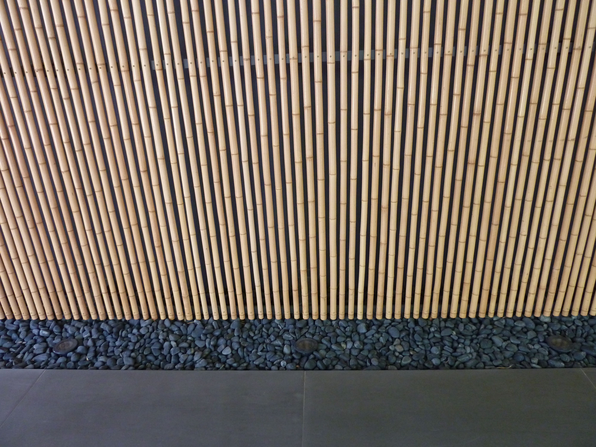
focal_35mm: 25
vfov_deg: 54.9
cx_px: 298
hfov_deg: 69.4
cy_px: 224
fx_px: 430
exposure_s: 1/30
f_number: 3.3
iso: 250
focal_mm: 4.1
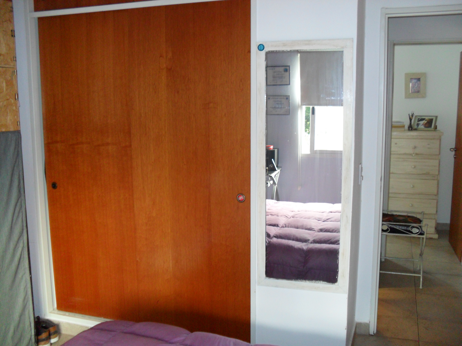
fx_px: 467
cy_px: 173
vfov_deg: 40.7
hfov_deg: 52.6
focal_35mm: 35
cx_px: 231
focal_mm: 6.3
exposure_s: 1/45
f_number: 3
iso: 200
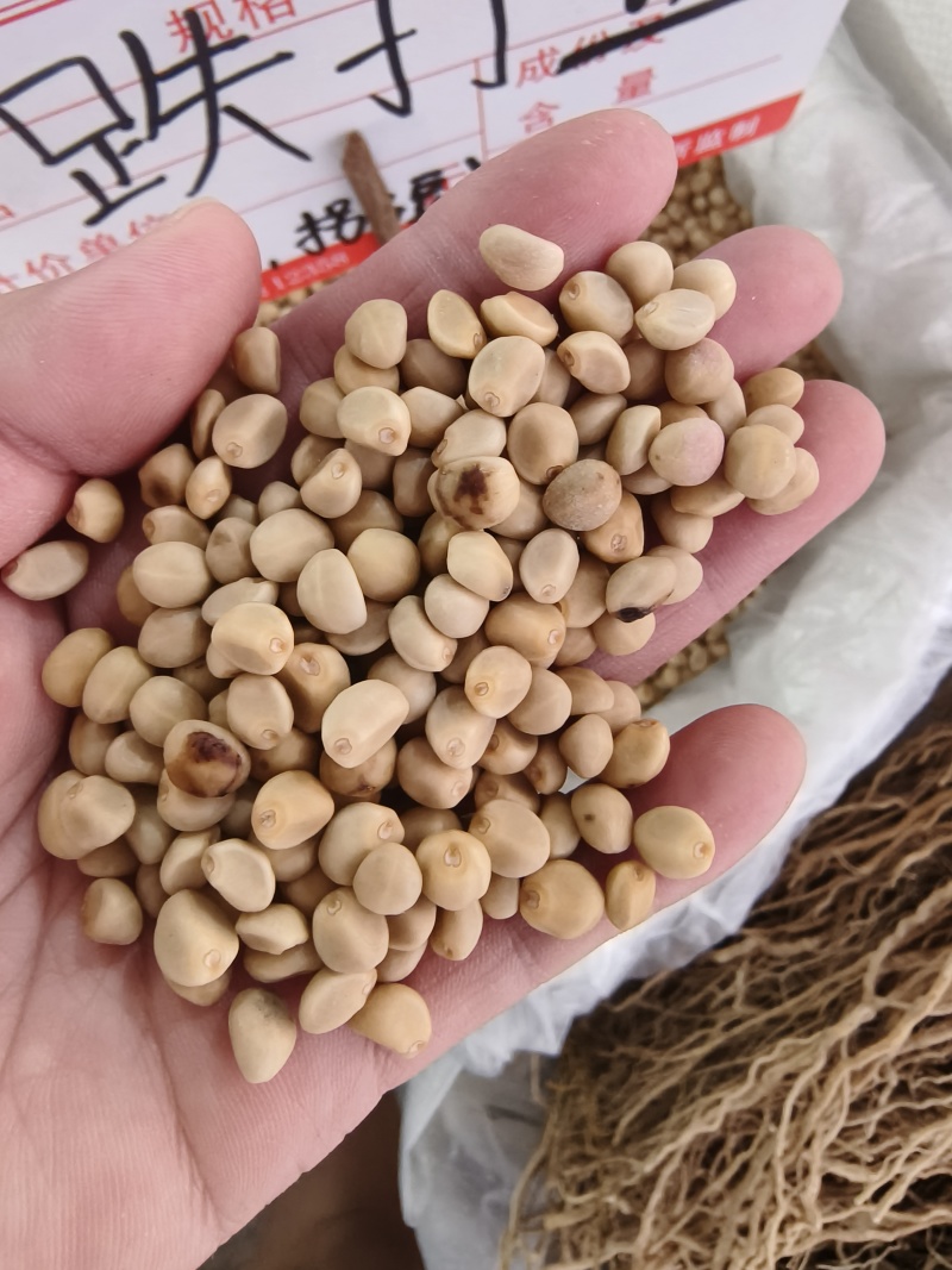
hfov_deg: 51.3
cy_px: 635
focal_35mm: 27
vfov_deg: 65.3
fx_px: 990
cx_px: 476
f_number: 2
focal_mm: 2.28
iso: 571
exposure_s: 1/33.3
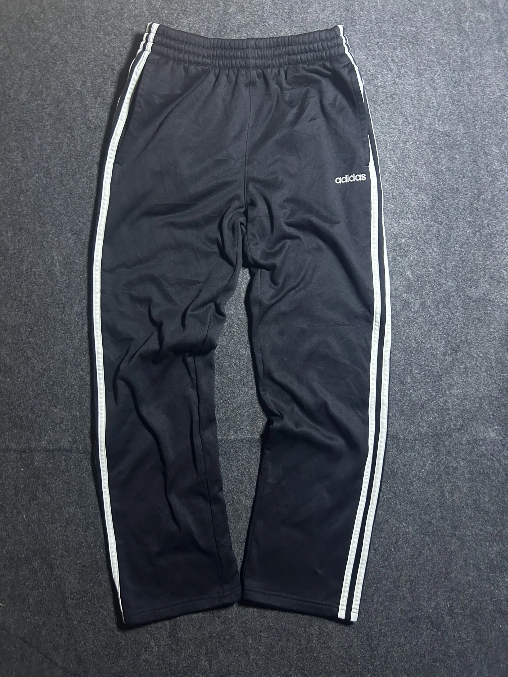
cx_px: 254
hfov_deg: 53.1
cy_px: 338
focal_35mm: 26
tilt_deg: -67.7
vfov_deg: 67.3
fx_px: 509
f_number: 1.5
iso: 400
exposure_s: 1/33
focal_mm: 5.7
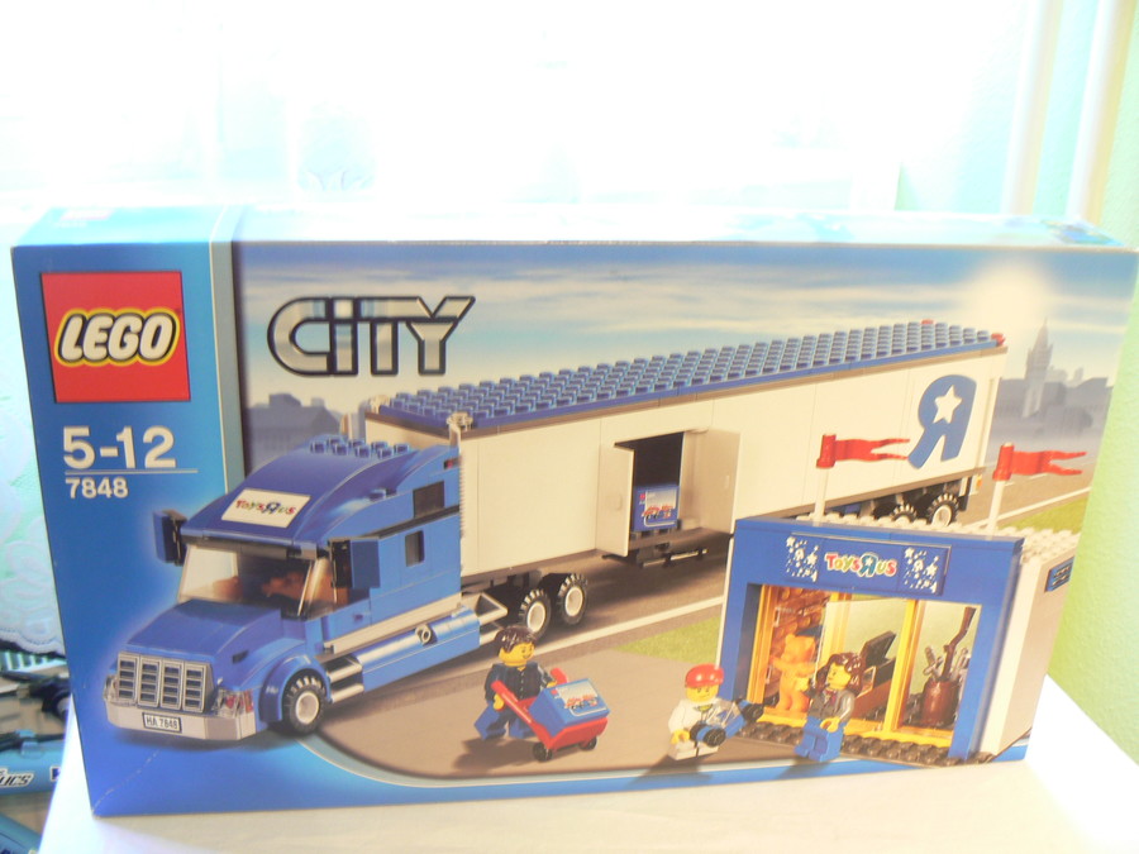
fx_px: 1185
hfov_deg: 51.4
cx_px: 570
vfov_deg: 39.7
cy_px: 427
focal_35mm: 36
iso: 100
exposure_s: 1/2.5
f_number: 3.2
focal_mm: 6
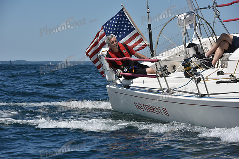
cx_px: 119
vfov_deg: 8.0
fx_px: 1135
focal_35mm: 171
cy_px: 80
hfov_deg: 12.0
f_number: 10
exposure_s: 1/1250
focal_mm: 170
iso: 250
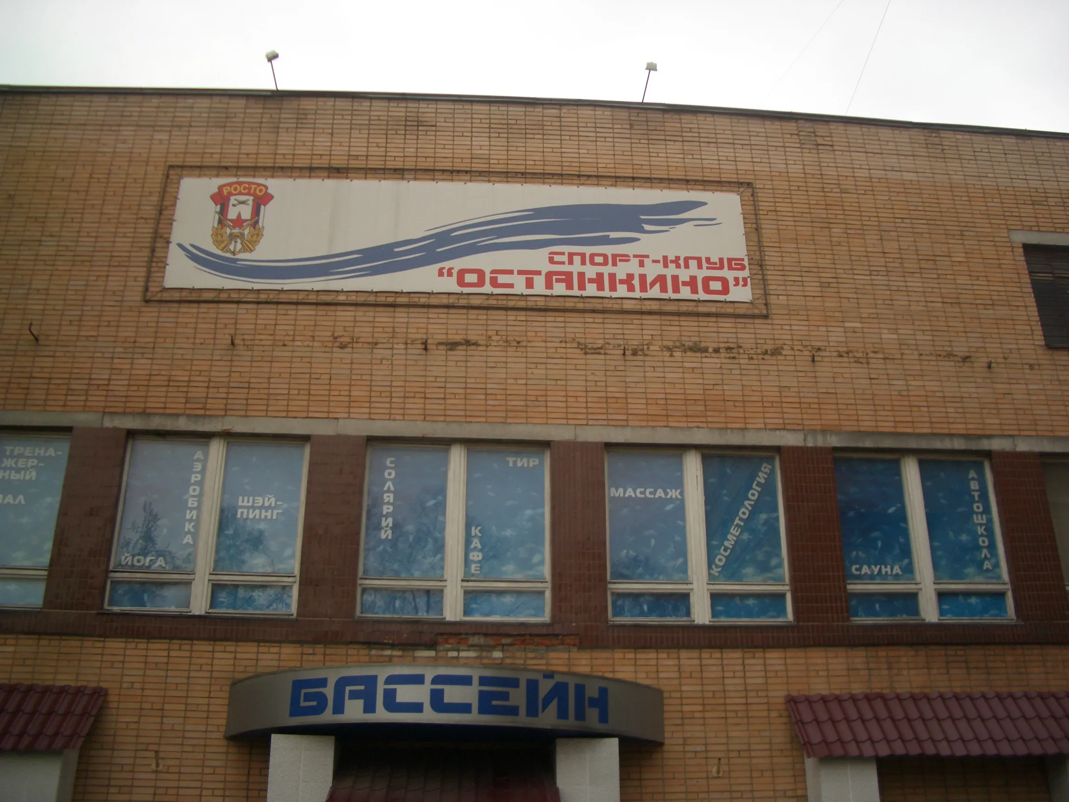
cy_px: 401
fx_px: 1081
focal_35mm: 35
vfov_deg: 40.7
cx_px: 534
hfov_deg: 52.6
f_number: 2.6
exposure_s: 1/200
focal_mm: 5.8
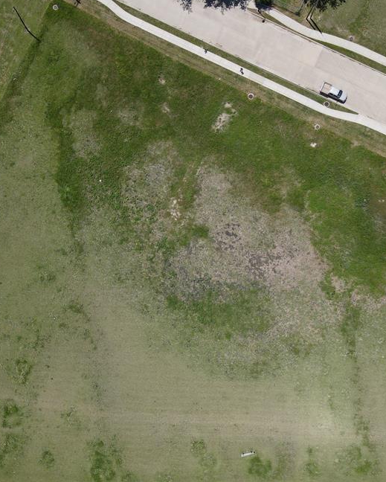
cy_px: 280
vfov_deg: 48.9
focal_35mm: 37
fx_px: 528
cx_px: 191
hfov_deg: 40.2
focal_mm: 4.5
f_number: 2.8
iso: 100
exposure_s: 1/800
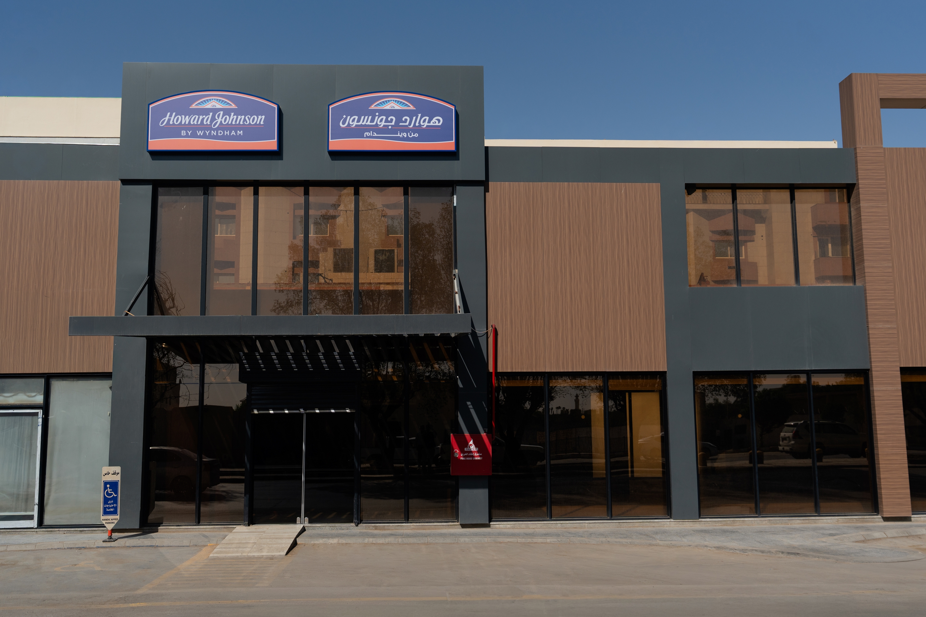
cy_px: 308
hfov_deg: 54.4
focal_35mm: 35
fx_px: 900
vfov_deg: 37.9
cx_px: 463
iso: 160
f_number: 4
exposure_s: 1/3200
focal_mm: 35
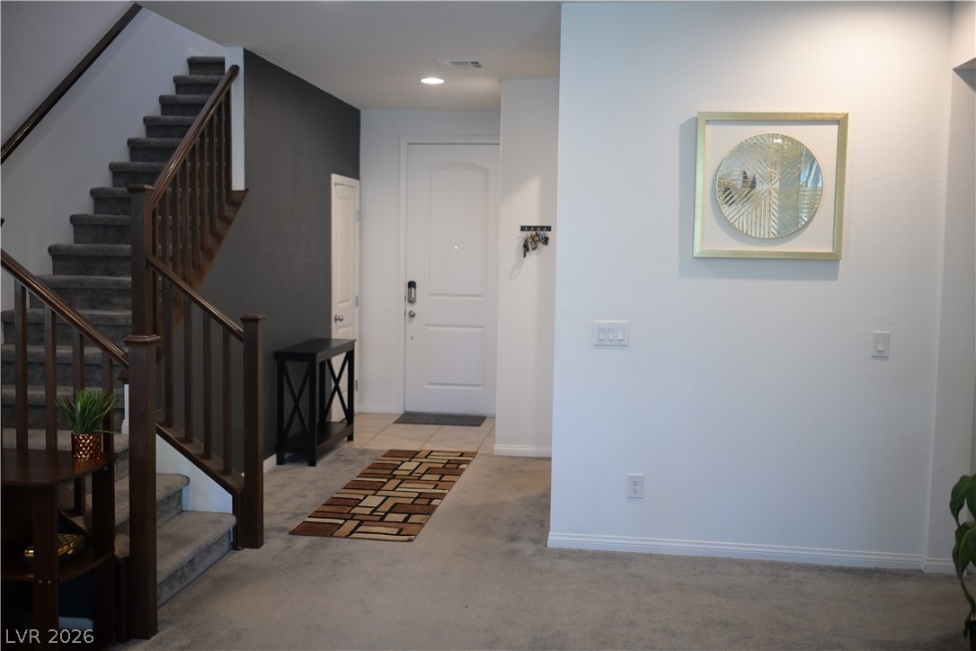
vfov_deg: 37.9
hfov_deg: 54.4
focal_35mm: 35
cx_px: 488
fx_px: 949
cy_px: 326
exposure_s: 1/160
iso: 1000
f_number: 2
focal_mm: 35
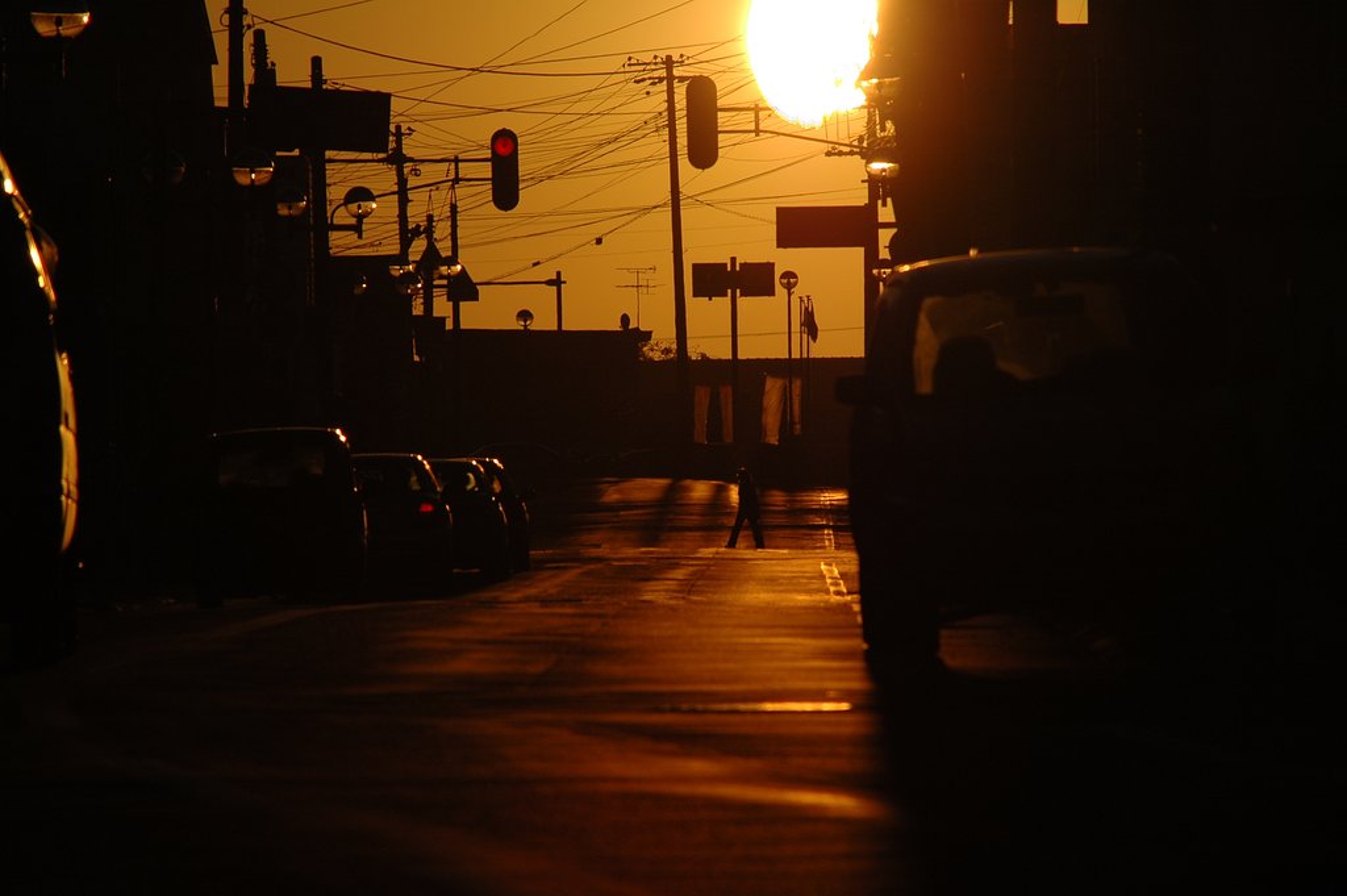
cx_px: 674
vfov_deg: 3.1
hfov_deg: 4.6
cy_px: 448
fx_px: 16824
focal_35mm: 450
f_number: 13
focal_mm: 300
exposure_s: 1/2000
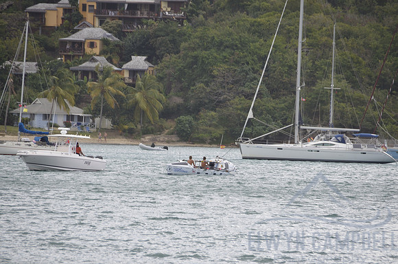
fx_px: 4137
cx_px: 199
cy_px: 132
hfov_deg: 5.5
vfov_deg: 3.6
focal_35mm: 375
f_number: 6.3
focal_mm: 250
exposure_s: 1/500
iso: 250
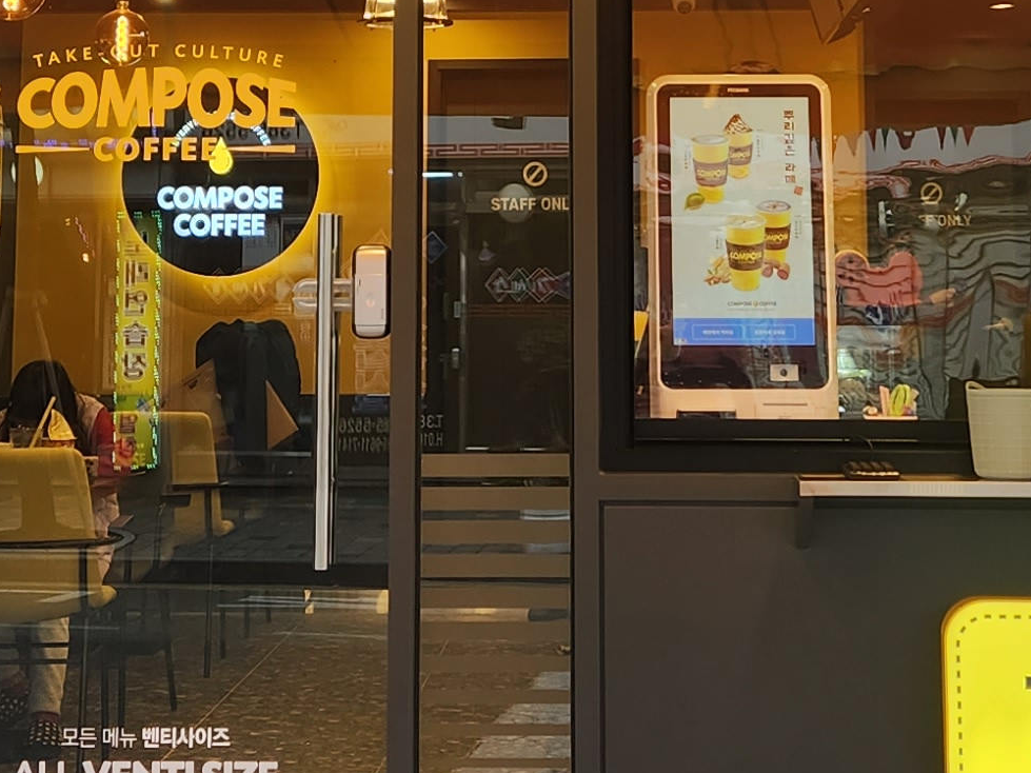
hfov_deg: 20.9
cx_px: 516
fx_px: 2799
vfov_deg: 15.2
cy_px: -152
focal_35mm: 94
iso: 25
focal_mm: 5.4
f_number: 1.8
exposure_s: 1/120
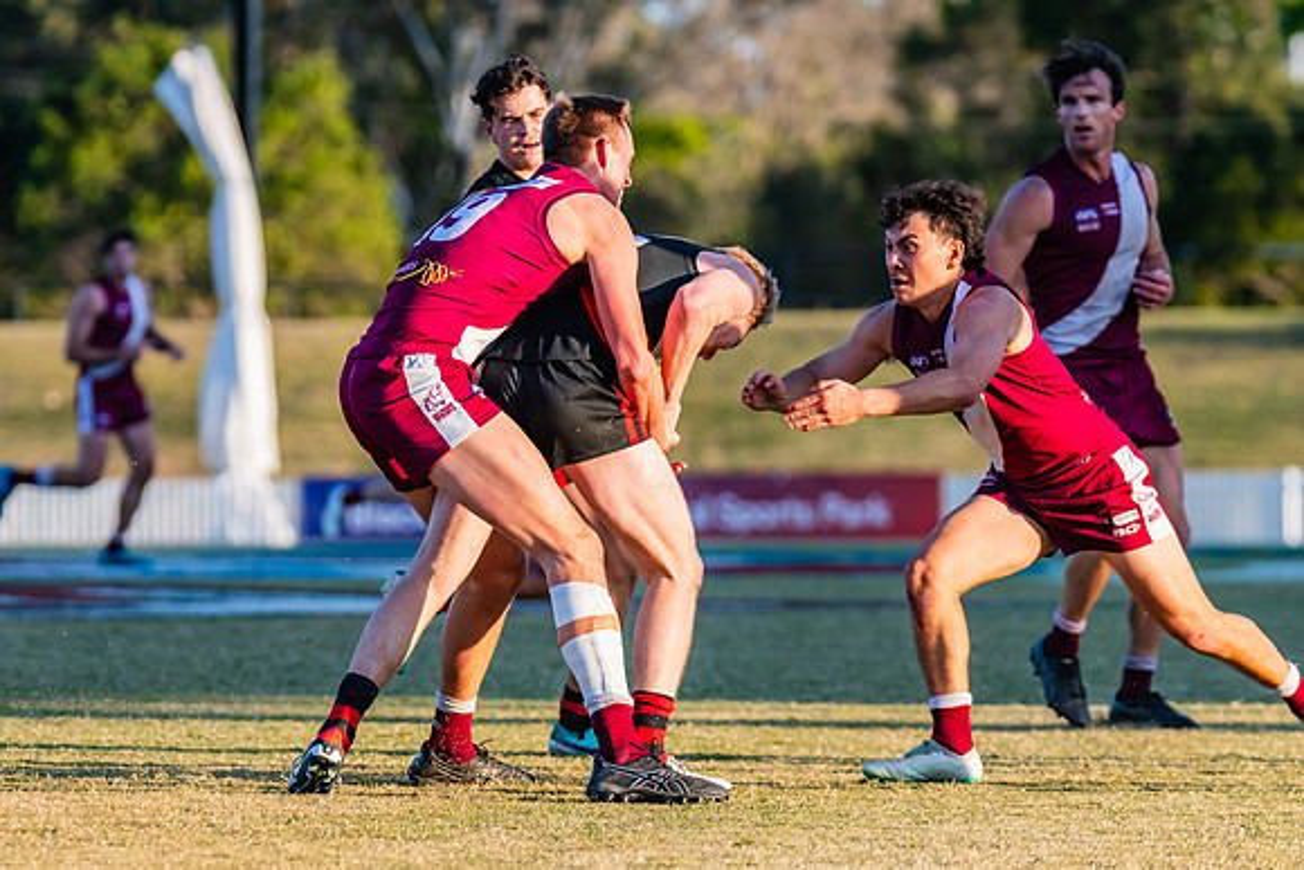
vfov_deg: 4.2
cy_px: 394
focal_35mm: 324
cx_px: 439
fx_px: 11726
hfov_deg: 6.4
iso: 800
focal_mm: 240
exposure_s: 1/1600
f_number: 5
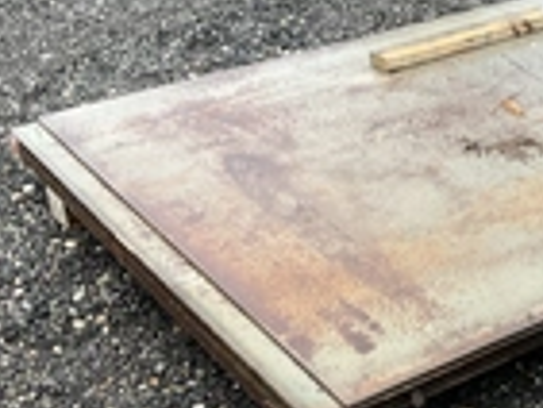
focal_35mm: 82
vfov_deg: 18.0
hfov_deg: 22.6
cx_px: 582
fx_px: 1287
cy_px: 216
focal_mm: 3
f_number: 1.8
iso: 20
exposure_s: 1/122
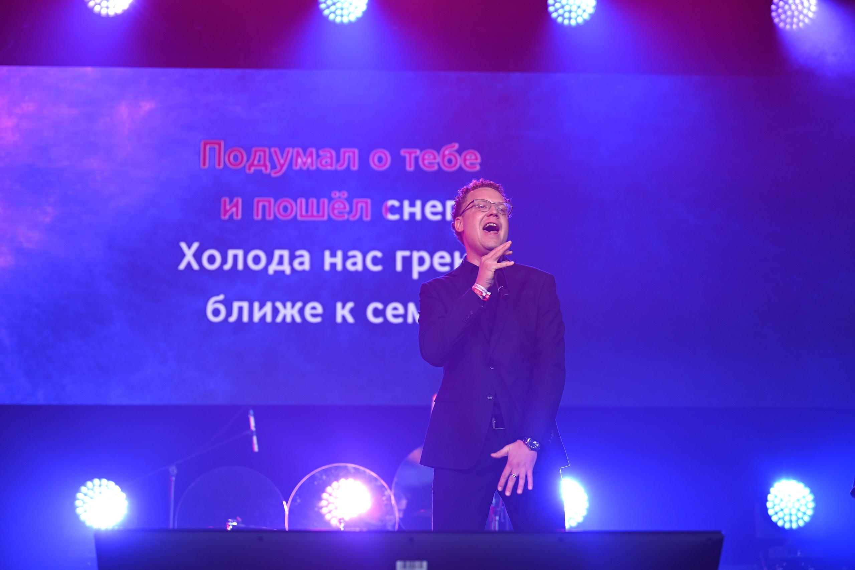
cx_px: 428
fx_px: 1662
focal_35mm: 70
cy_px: 285
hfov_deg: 28.8
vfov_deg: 19.5
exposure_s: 1/320
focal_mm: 70
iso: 500
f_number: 2.8
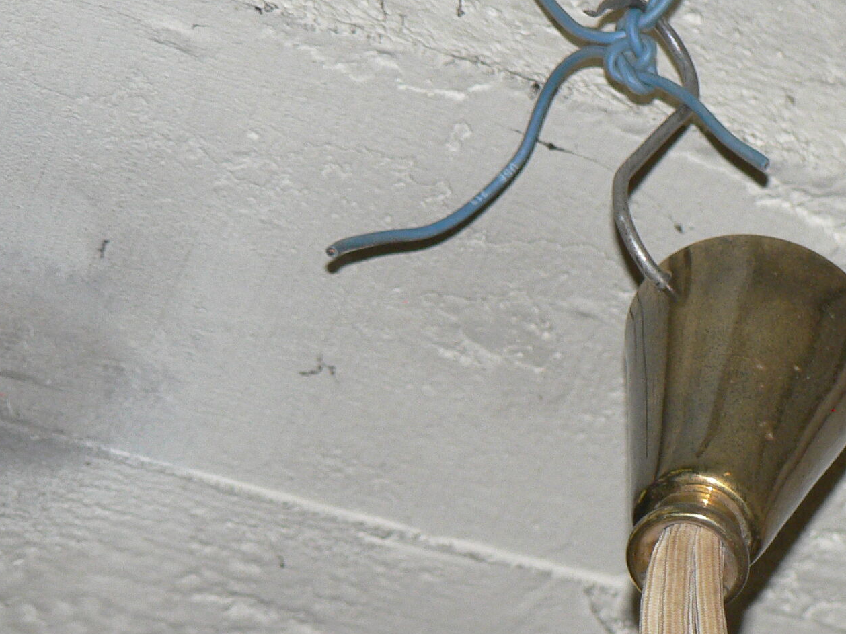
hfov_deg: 8.5
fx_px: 5669
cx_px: 733
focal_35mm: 232
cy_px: 512
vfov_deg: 6.4
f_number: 3.2
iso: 100
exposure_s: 1/60
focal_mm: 19
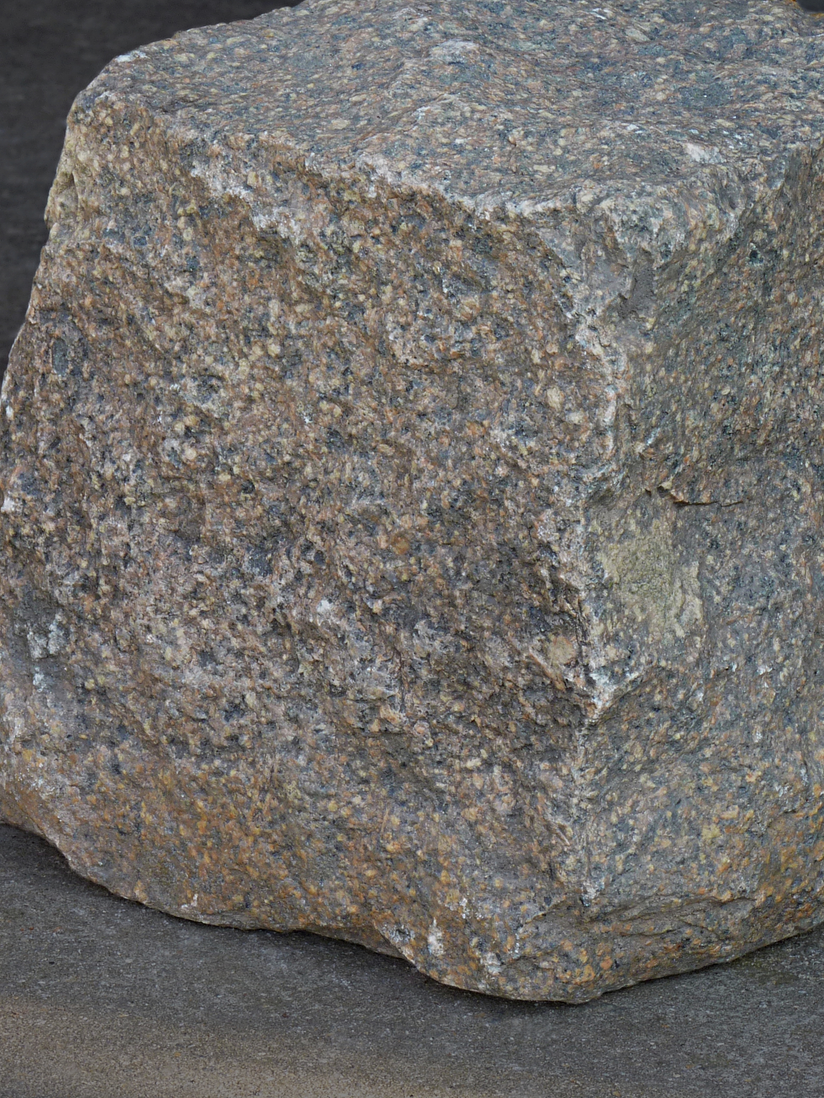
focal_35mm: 186
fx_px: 5903
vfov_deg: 10.6
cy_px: 448
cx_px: 523
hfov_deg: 8.0
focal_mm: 20.8
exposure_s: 1/10
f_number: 7.1
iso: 80
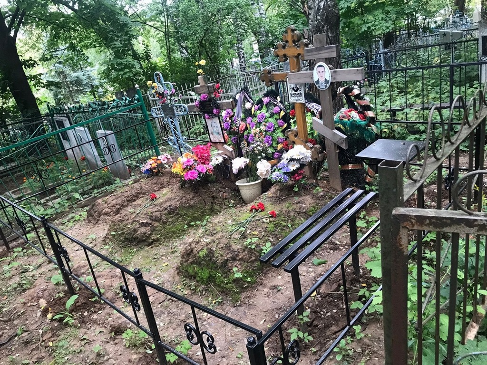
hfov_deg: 63.4
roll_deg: +12.6
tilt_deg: -20.1
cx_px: 244
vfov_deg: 49.7
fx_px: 394
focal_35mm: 28
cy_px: 182
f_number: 1.8
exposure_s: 1/25
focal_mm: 3.99
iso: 32
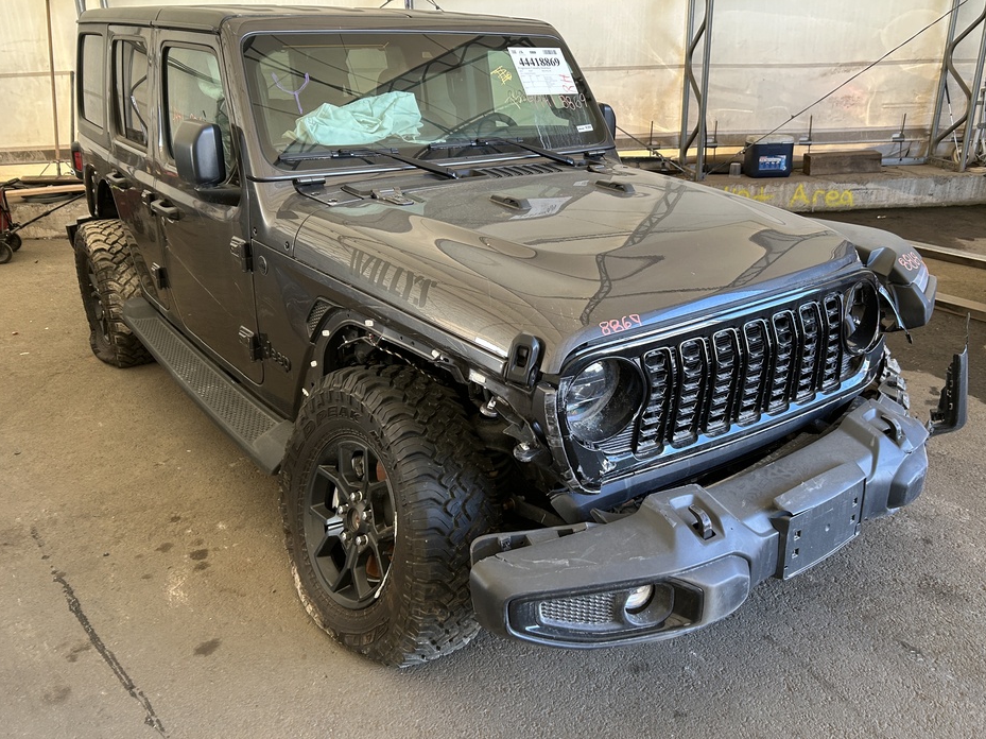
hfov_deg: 63.4
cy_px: 343
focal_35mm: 28
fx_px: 797
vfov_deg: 49.7
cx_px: 525
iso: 125
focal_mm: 5.7
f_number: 1.5
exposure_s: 1/121
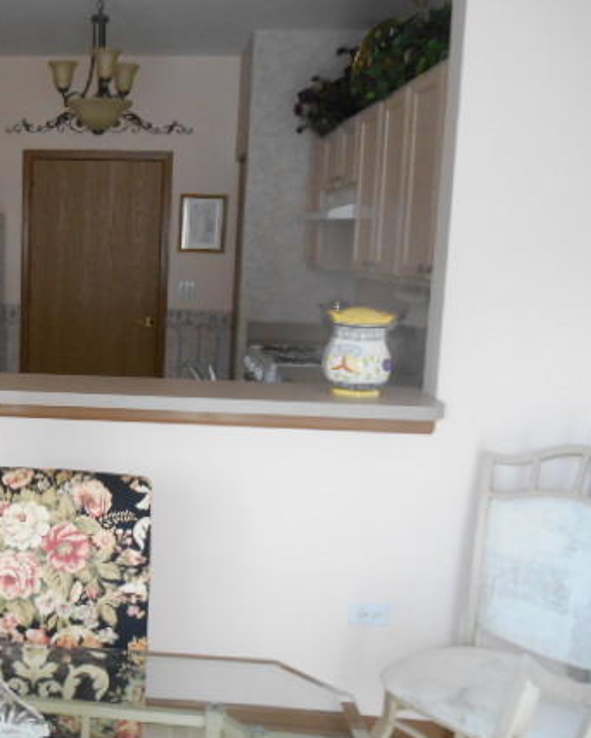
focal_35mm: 38
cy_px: 370
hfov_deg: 36.4
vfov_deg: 47.9
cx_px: 43
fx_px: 830
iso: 320
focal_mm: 4.7
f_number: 3.4
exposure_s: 1/30
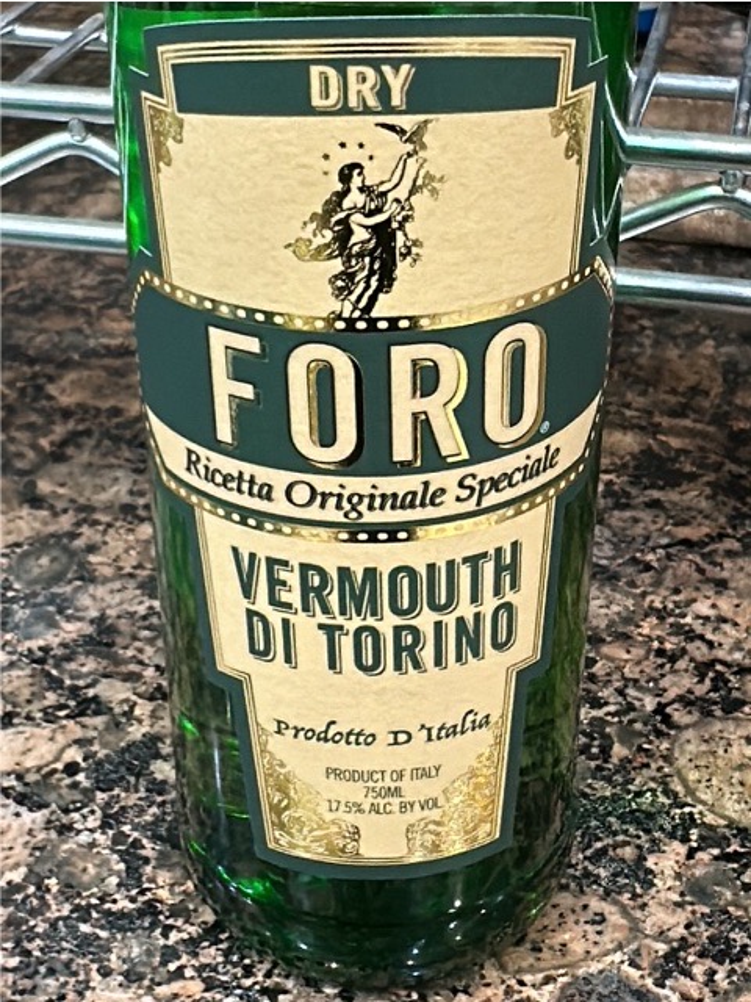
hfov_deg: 49.7
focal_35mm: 28
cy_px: 501
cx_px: 376
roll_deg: -0.5
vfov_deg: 63.4
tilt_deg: -32.1
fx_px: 810
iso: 320
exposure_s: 1/40
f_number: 2.2
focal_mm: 2.22
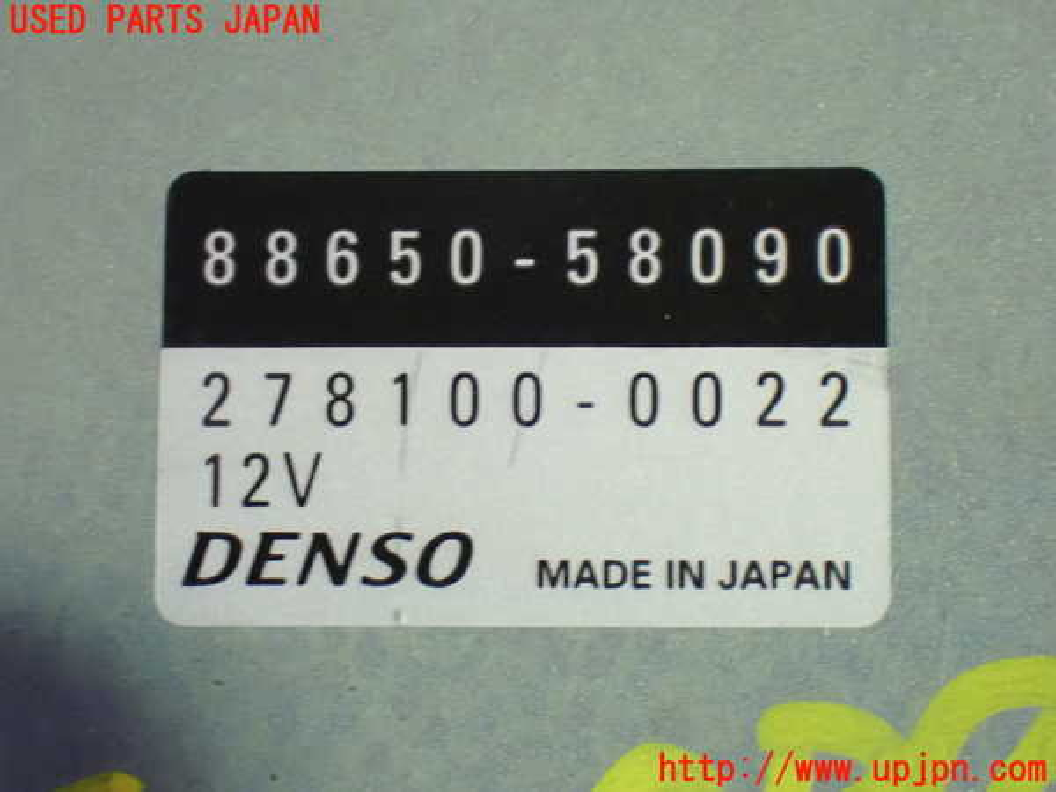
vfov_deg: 15.7
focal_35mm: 94
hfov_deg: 20.9
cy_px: 396
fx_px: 2868
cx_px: 528
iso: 1600
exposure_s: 1/15
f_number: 4.7
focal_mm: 16.79
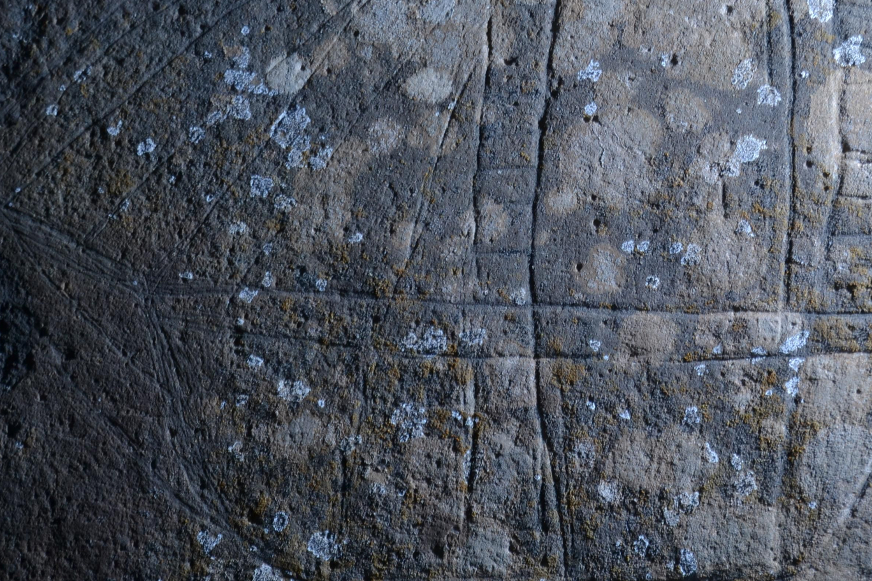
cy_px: 251
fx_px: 2761
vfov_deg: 12.0
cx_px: 551
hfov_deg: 17.9
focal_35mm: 114
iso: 100
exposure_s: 3
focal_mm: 52
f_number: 7.1
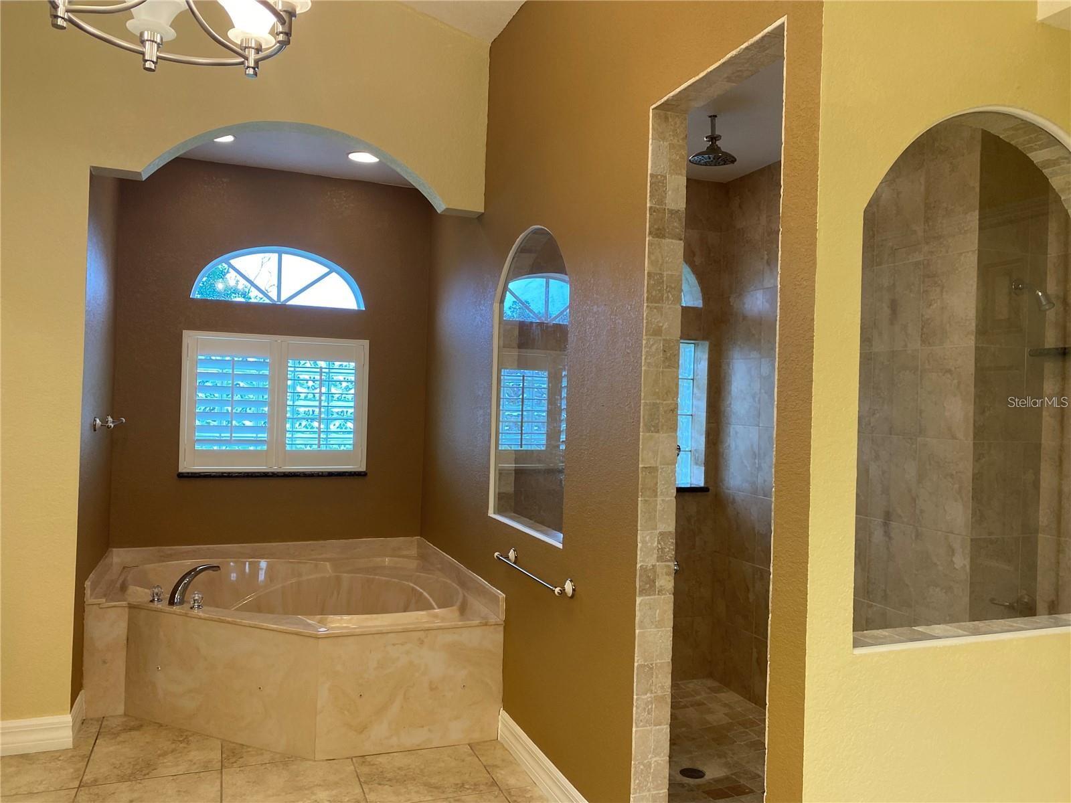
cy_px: 402
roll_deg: -1.3
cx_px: 536
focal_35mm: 26
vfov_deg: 53.1
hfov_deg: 67.3
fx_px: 804
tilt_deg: +0.4
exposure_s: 1/120
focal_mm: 4.25
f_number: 1.8
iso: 125
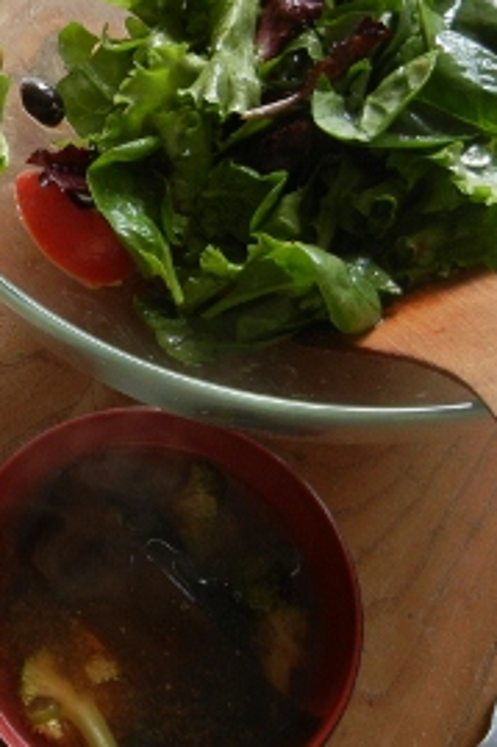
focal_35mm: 58
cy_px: 307
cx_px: -117
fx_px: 1203
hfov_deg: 21.5
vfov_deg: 34.4
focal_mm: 5.4
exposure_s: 1/30
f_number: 3.5
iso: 268
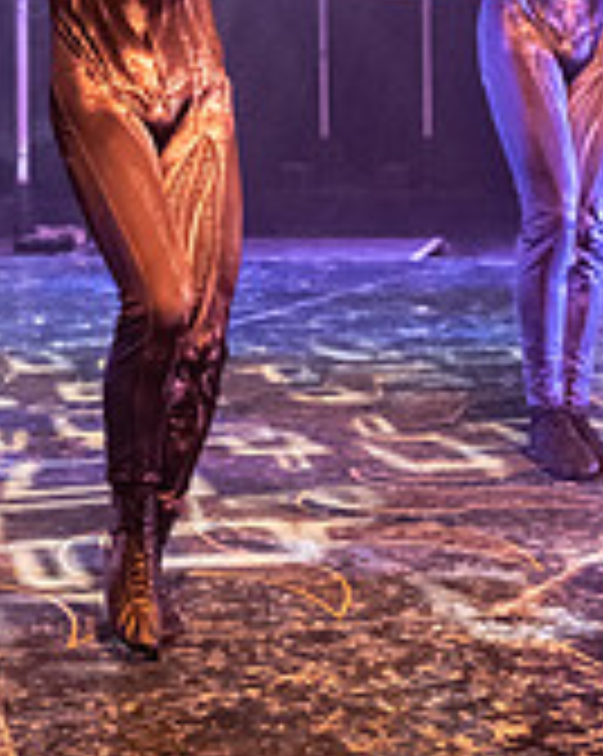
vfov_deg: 20.8
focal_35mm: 88
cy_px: -54
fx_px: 1967
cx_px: 220
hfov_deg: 17.4
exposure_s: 1/250
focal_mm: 23
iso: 5000
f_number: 2
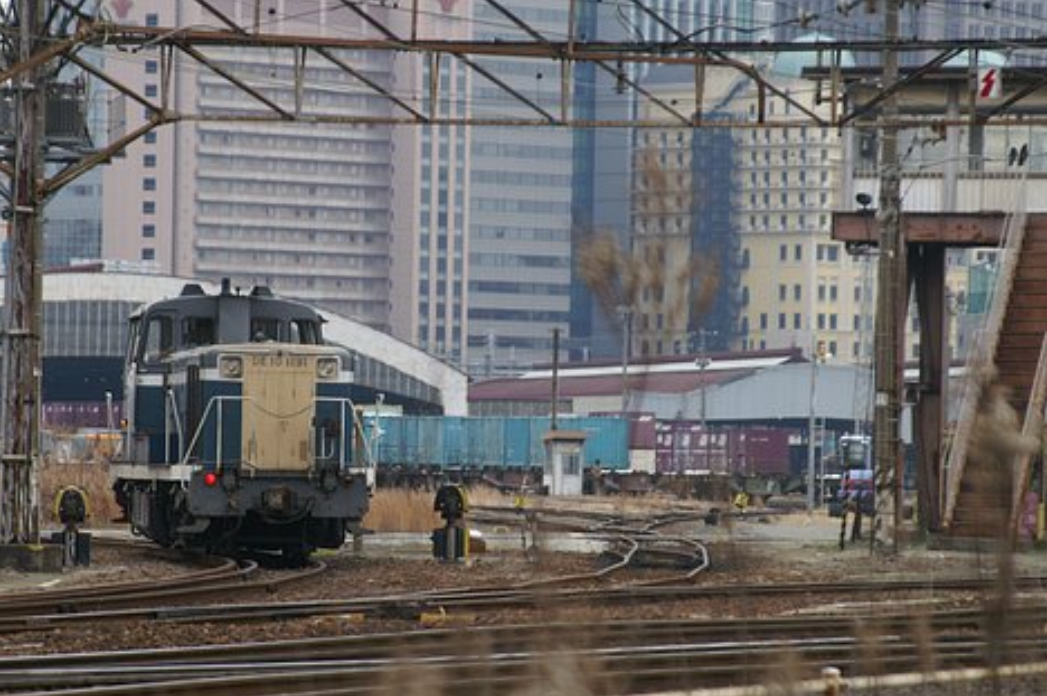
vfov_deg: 5.6
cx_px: 479
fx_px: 7147
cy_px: 336
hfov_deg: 8.4
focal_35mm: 246
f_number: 6.3
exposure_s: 1/200
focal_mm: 150
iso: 100
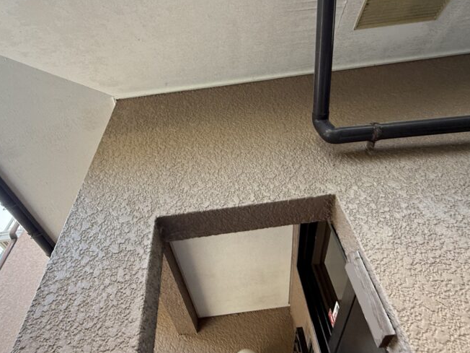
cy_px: 132
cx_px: 227
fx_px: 299
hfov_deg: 76.4
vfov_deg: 60.3
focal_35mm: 22
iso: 160
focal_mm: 2.22
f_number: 2.2
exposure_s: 1/99
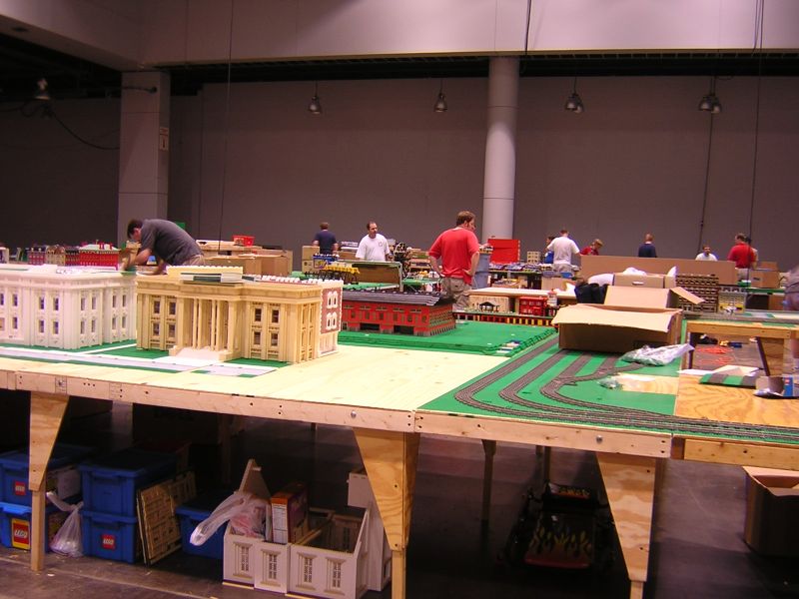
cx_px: 400
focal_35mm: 36
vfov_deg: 39.7
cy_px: 300
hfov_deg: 51.4
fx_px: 831
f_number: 2.6
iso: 100
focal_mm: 4.7
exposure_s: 1/6.6
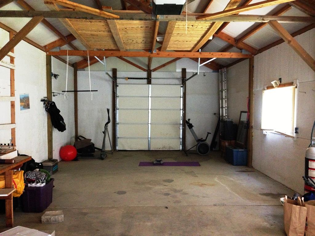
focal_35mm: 33
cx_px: 158
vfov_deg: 42.9
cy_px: 118
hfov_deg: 55.4
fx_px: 300
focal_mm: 4.13
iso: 500
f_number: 2.4
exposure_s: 1/15
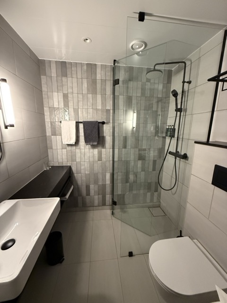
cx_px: 114
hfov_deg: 85.7
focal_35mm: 14
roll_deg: -0.7
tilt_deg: -10.2
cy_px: 152
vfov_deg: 102.1
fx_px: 122
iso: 1000
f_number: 2.2
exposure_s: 1/47
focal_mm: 2.22
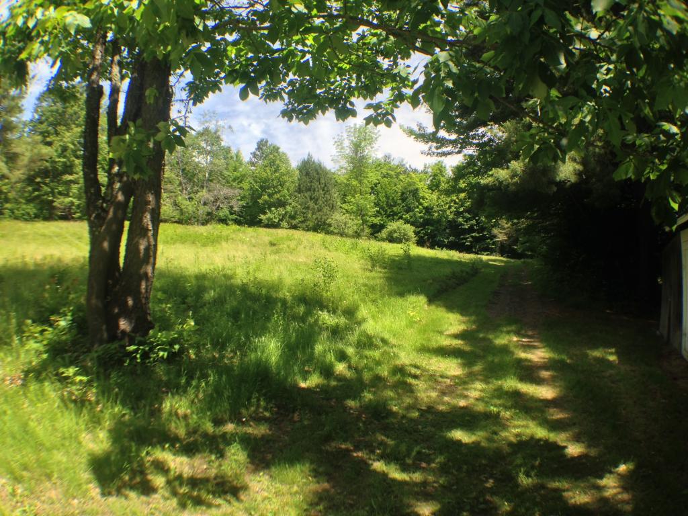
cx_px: 344
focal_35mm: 33
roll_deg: +2.8
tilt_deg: +0.7
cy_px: 258
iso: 50
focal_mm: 4.12
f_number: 2.4
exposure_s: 1/609
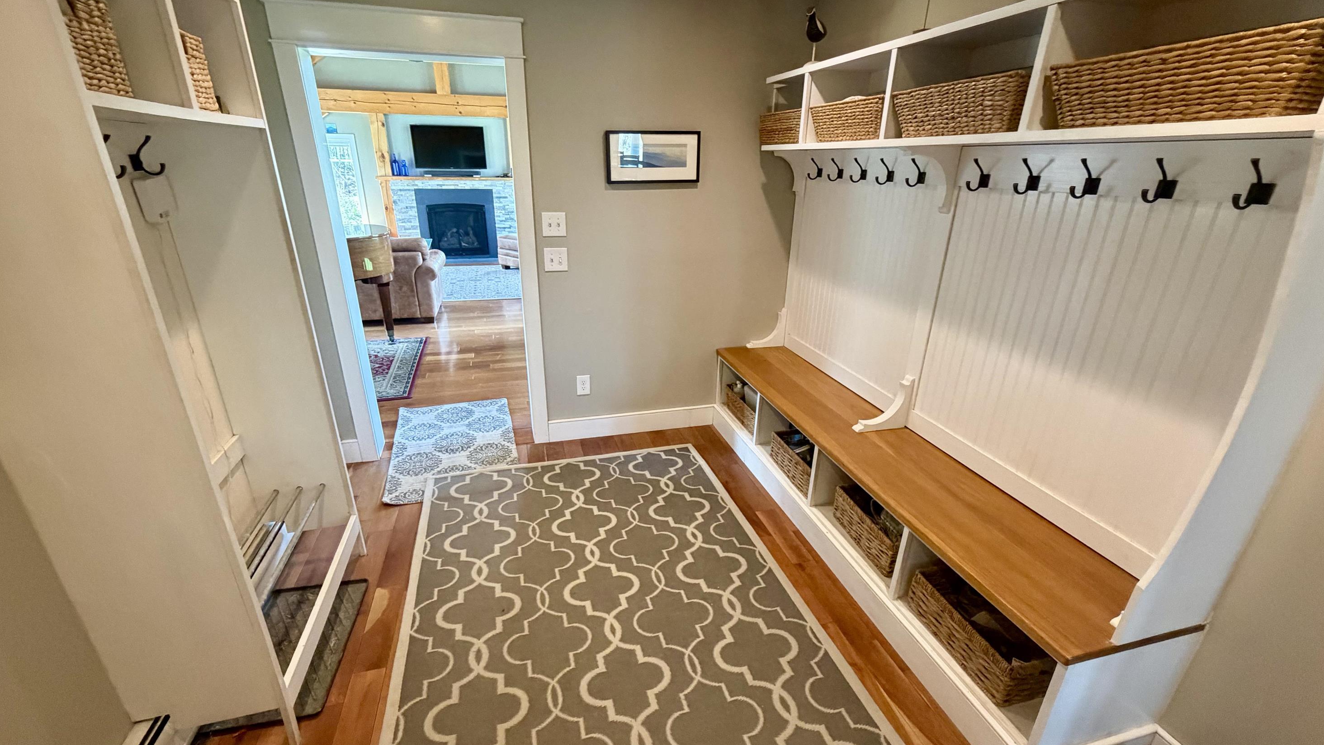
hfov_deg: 99.4
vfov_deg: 67.1
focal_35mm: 16
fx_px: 562
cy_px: 388
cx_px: 655
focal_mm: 2.22
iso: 500
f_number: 2.2
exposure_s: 1/60
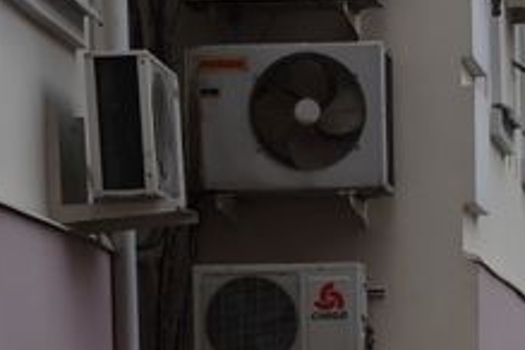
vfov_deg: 6.9
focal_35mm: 198
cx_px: 712
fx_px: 2887
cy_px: 393
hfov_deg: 10.1
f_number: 10
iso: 1600
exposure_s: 1/500
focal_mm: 62
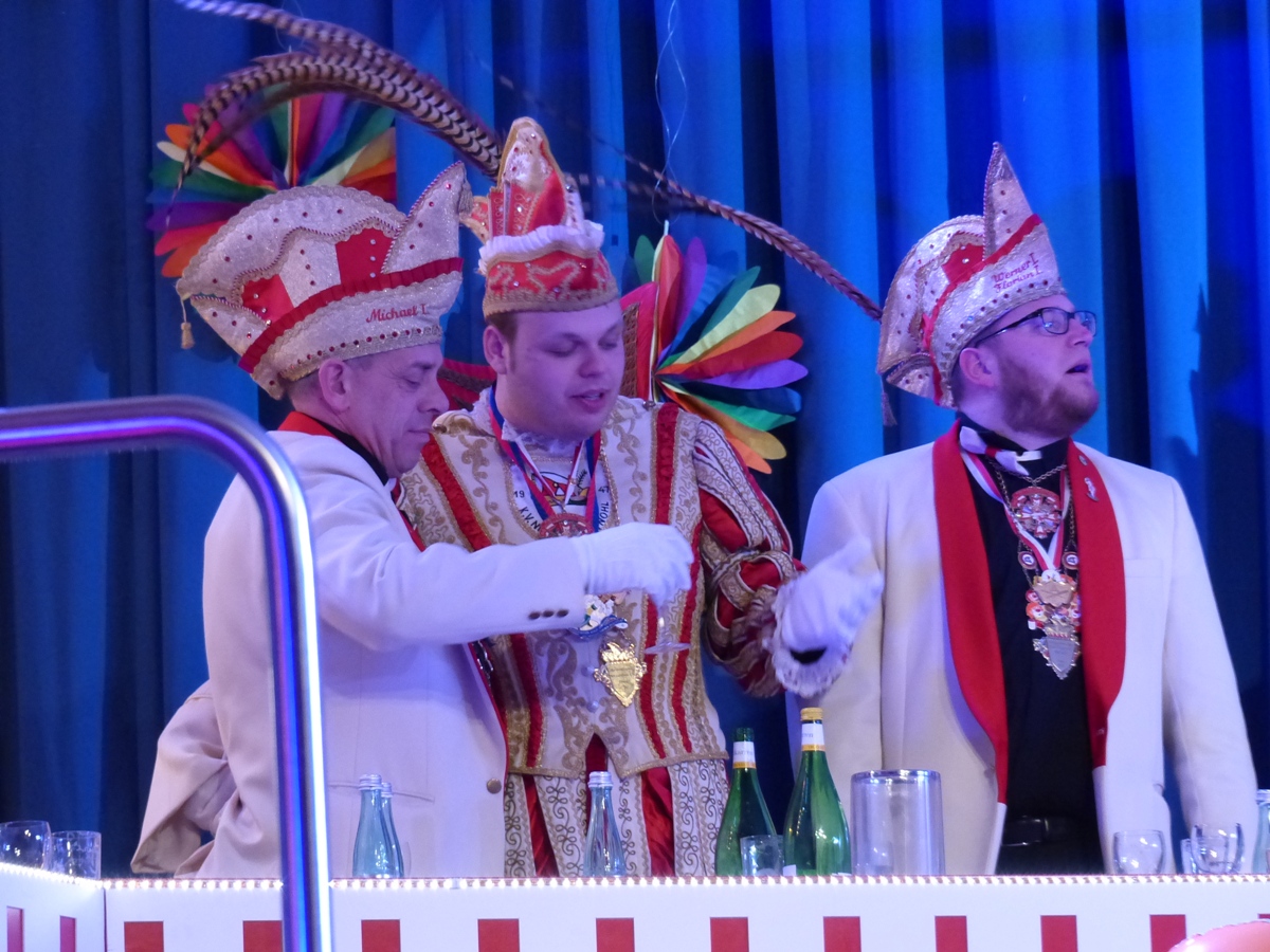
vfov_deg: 7.9
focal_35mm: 189
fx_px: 6934
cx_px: 635
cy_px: 476
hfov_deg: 10.5
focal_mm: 34
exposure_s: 1/50
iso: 800
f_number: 2.8
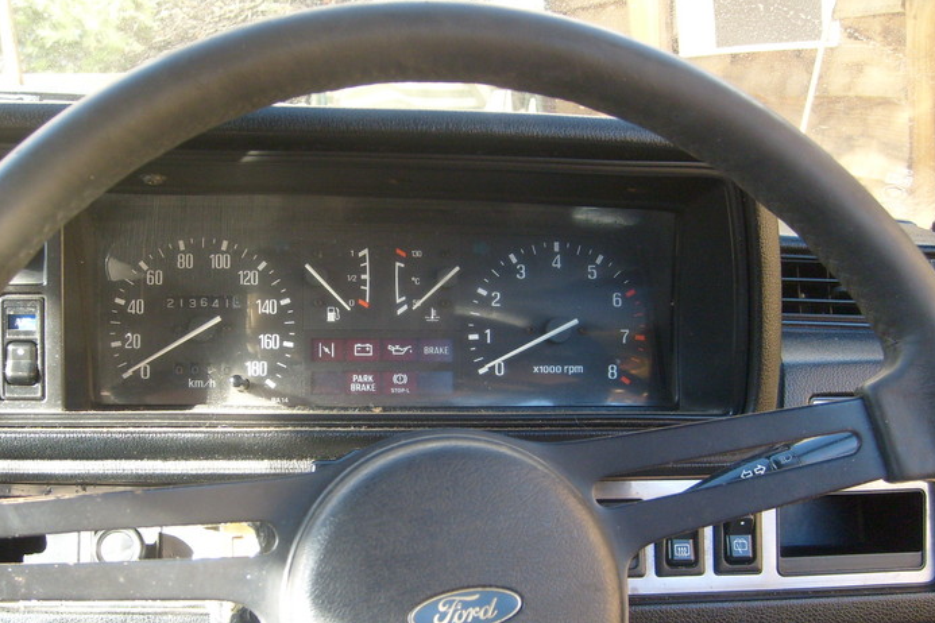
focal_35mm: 42
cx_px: 399
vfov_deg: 31.8
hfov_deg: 46.3
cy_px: 380
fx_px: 1091
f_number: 2.8
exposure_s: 1/60
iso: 80
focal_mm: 5.8
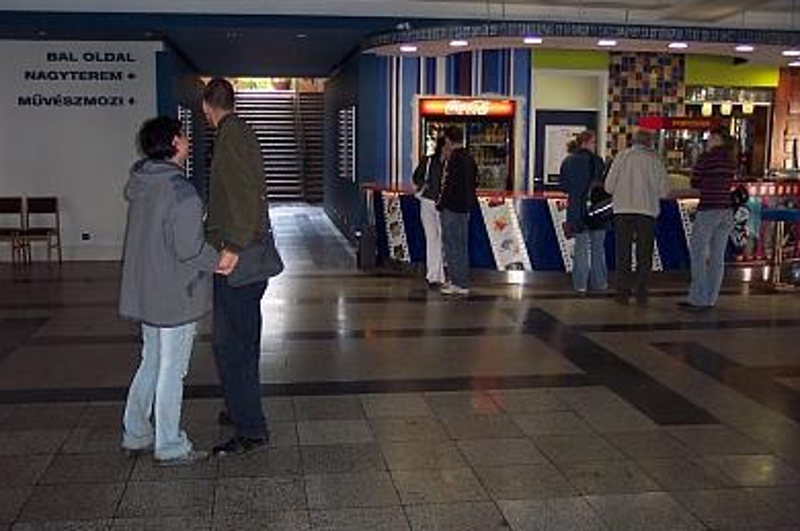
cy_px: 267
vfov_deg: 34.1
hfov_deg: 49.6
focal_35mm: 39
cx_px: 392
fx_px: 866
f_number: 2.8
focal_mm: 8
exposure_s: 1/30
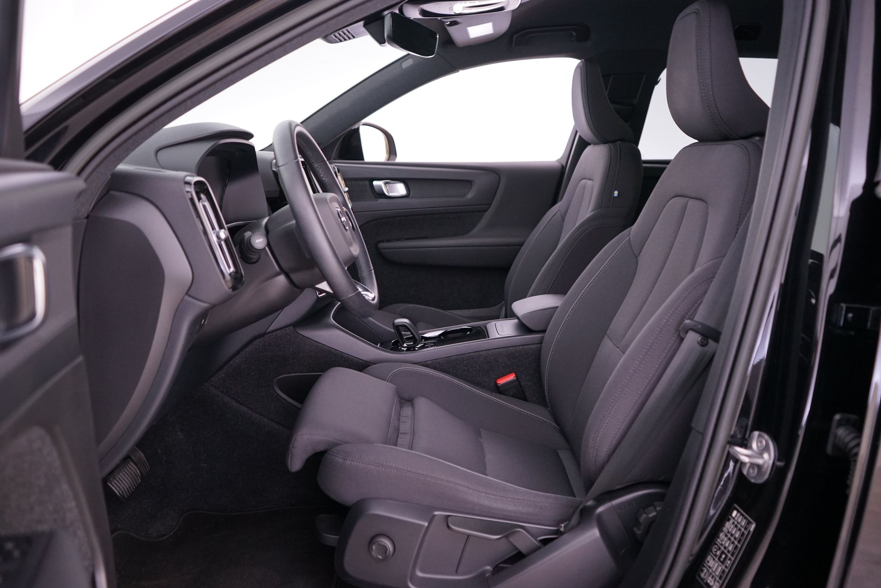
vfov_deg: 46.4
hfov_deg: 65.5
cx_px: 440
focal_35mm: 28
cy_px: 294
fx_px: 685
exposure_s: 1/8
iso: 1000
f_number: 3.5
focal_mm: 28
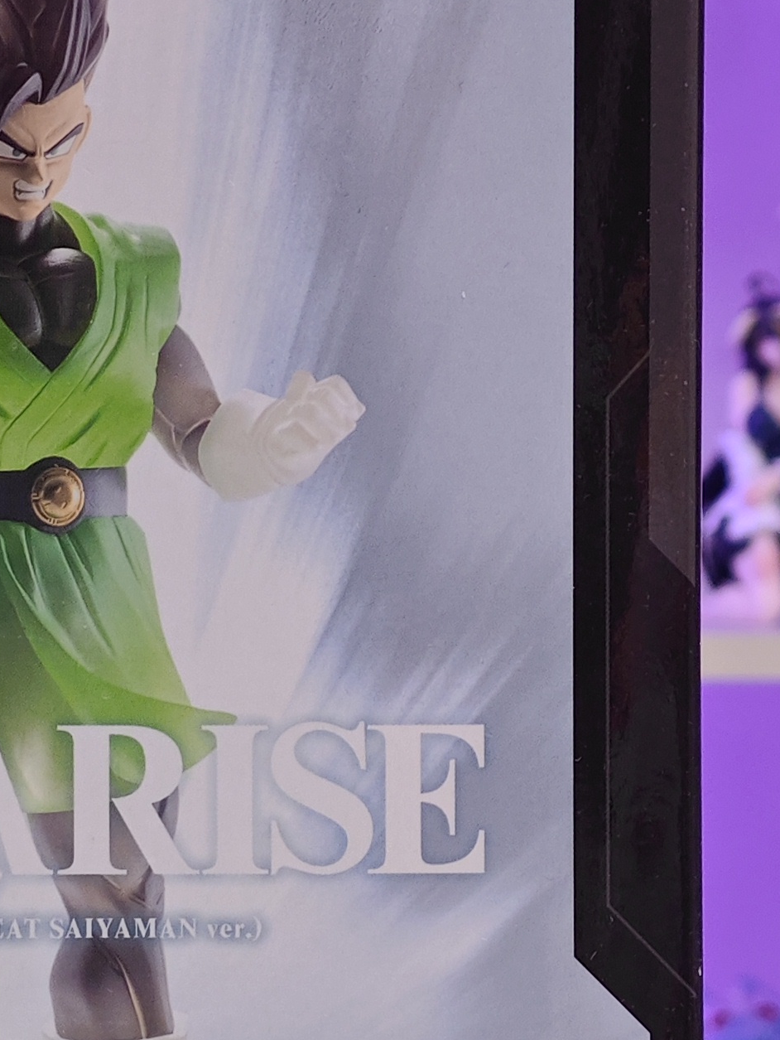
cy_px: 696
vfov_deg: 9.5
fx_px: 6246
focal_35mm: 208
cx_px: 132
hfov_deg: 7.1
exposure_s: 1/16.1
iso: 400
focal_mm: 7.48
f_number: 2.4
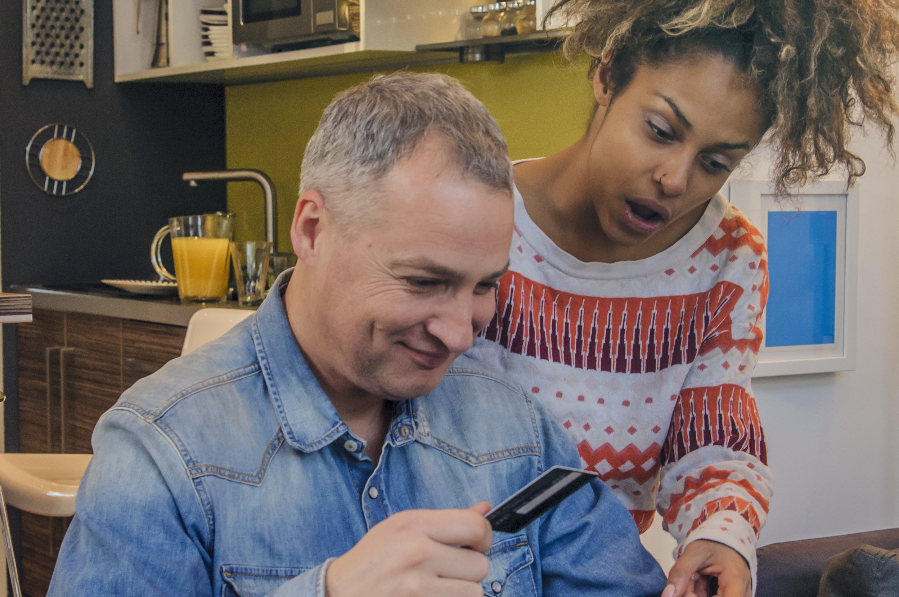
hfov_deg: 25.4
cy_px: 319
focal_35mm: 80
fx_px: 1992
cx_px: 422
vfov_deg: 17.0
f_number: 4.5
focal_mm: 31
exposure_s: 1/80
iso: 640
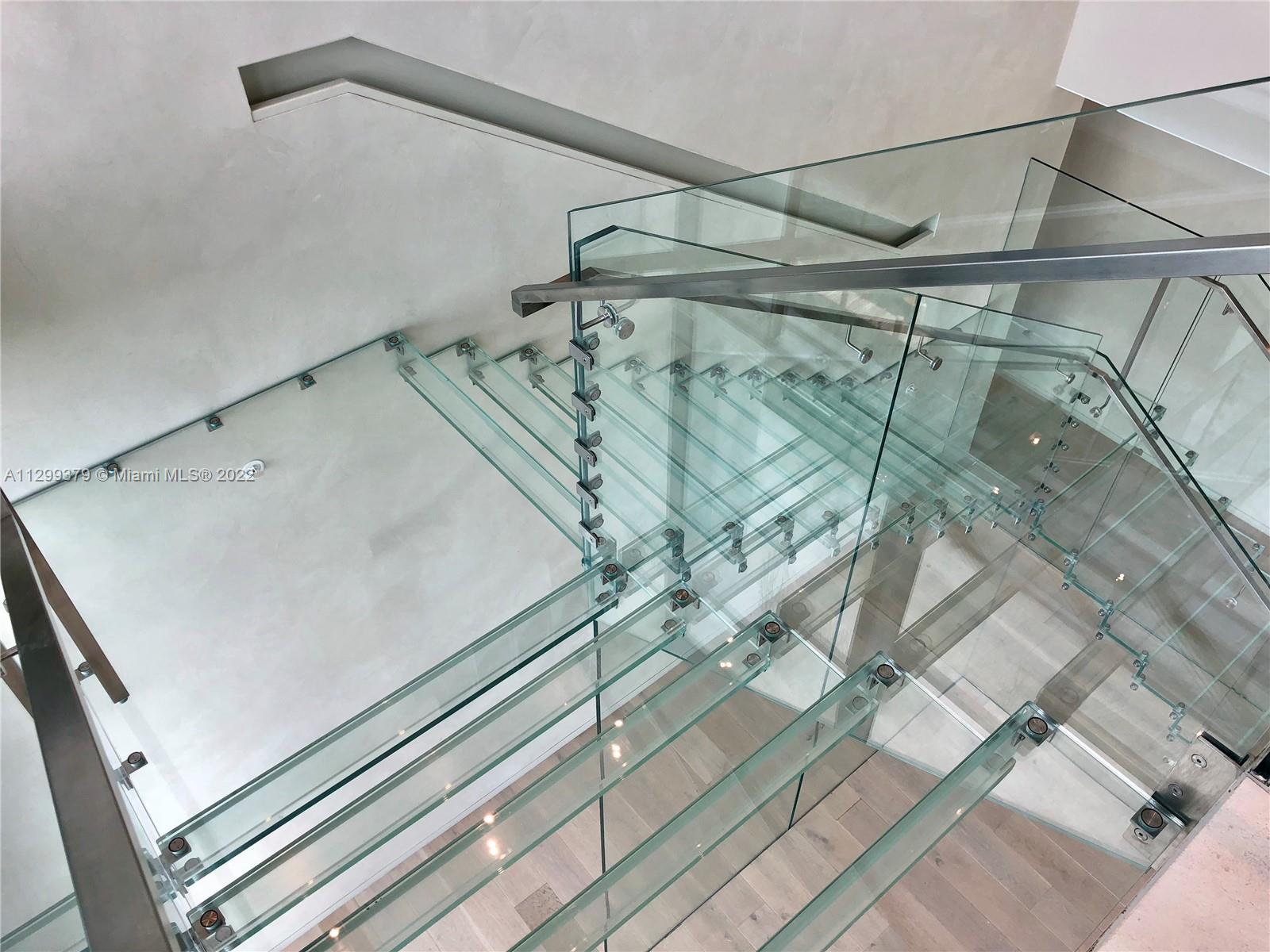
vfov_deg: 49.7
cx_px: 635
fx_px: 1027
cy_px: 476
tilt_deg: -45.4
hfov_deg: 63.4
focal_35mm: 28
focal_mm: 4
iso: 20
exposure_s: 1/127
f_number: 1.8
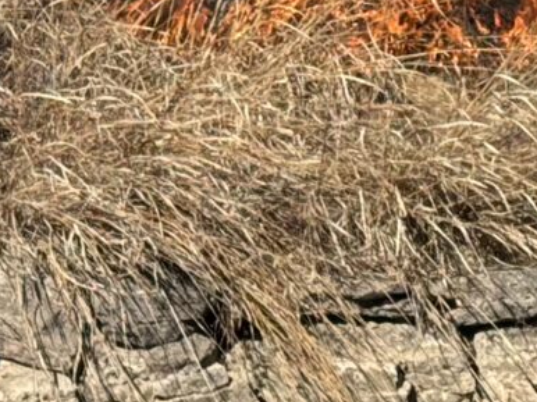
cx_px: 729
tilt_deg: -2.7
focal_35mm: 255
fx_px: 3953
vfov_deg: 5.7
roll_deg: -2.2
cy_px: -369
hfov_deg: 7.7
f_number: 1.78
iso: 64
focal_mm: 6.76
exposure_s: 1/4310
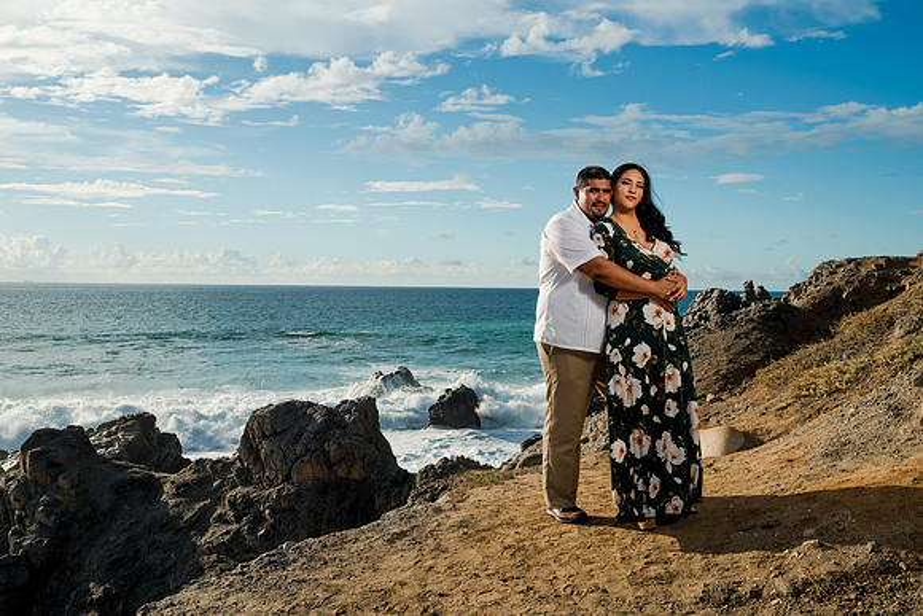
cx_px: 462
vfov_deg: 37.9
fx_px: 898
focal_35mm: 35
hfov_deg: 54.4
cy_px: 308
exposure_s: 1/250
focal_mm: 35
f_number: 10
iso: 50
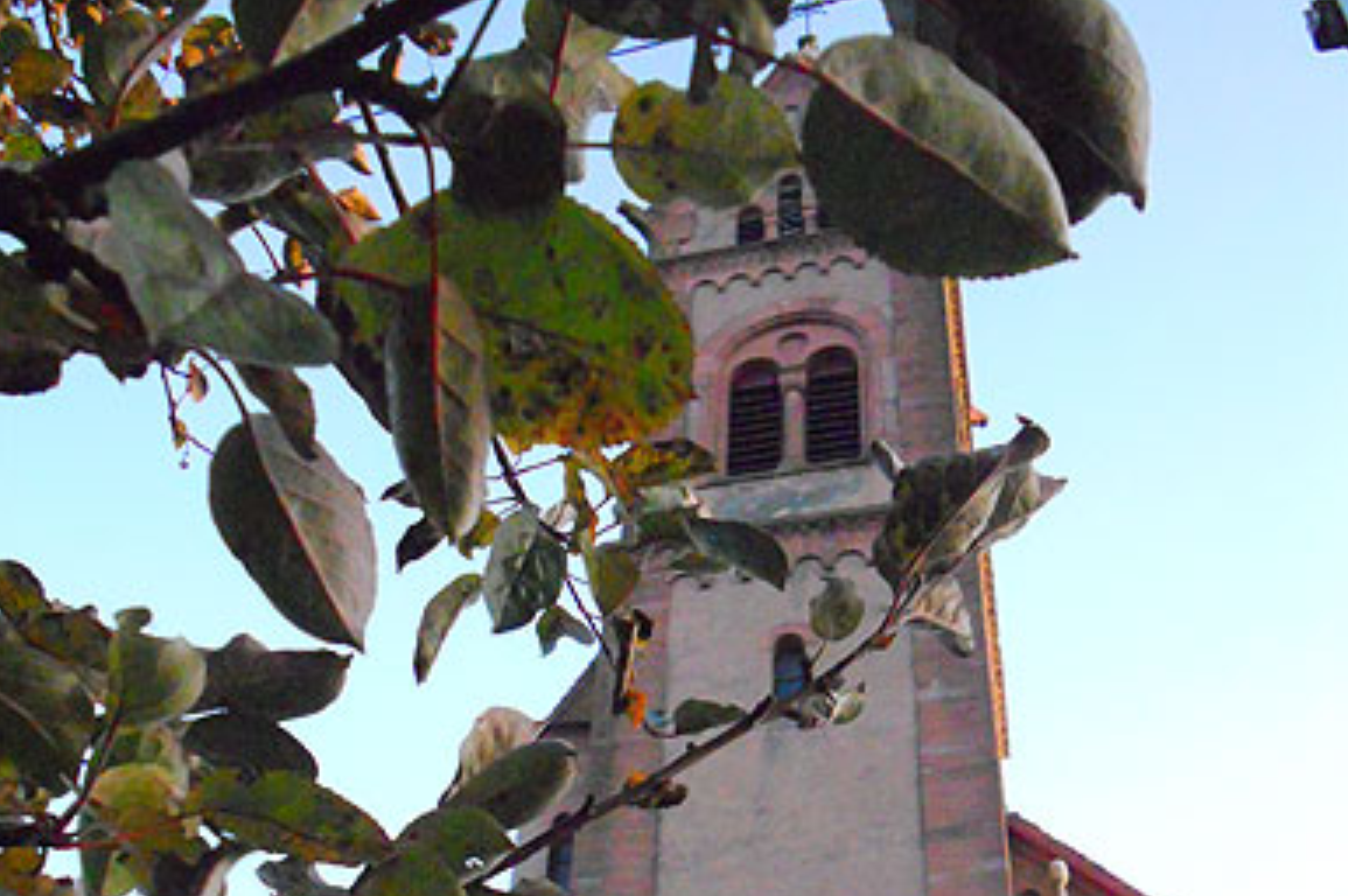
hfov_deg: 43.6
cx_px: 672
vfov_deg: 28.2
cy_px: 875
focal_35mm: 45
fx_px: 1684
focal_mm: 5.8
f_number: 3.5
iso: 1600
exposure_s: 1/800
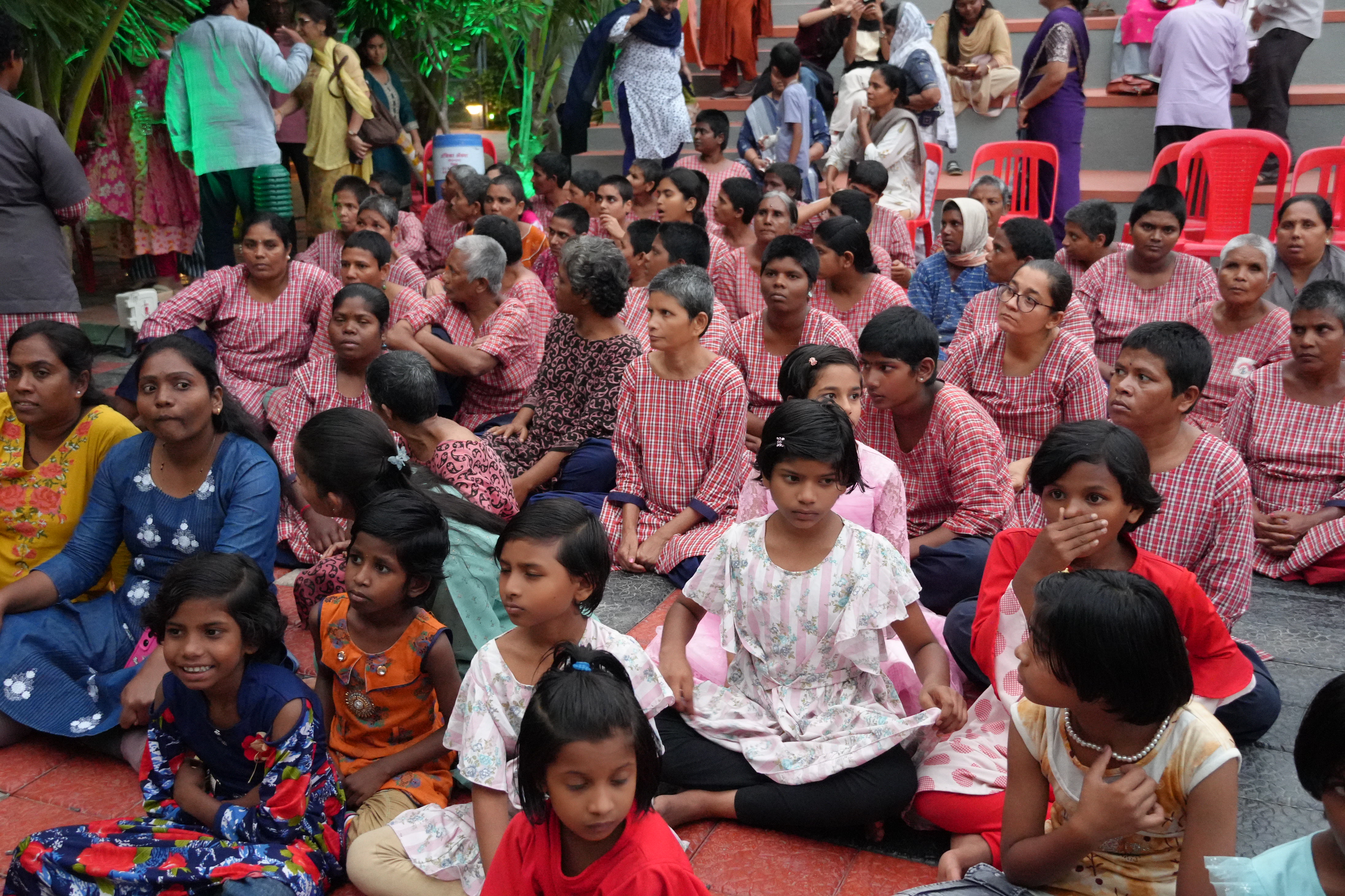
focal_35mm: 38
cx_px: 672
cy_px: 448
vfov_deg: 35.5
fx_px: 1401
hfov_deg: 51.3
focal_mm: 25
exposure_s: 1/200
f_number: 4
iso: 6400
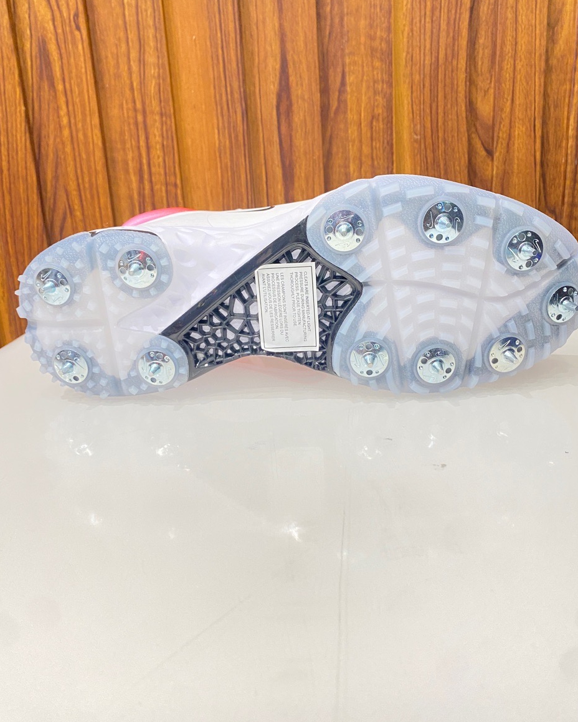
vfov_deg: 62.2
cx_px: 298
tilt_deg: -16.7
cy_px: 363
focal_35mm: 28
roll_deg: +3.8
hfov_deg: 51.5
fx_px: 599
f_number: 1.8
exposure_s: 1/50
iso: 160
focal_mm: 4.25
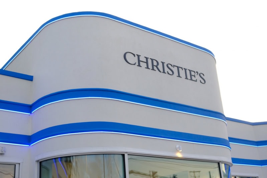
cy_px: 89
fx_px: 334
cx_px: 134
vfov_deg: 29.9
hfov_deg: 43.6
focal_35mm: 45
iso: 800
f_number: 1.4
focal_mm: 30
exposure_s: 1/3000
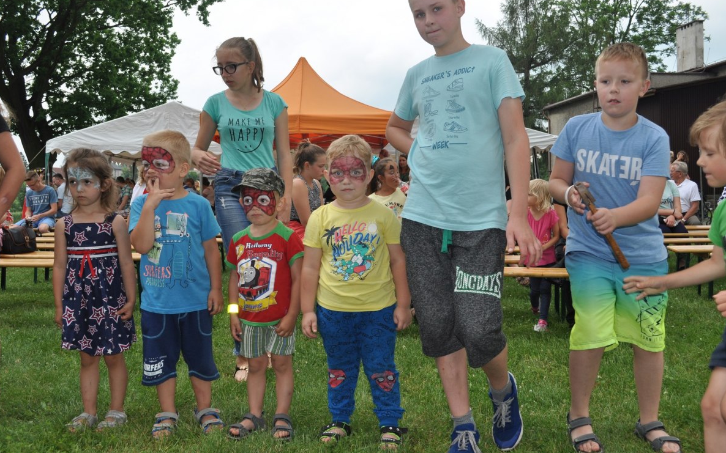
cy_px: 215
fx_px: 673
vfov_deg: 37.3
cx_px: 361
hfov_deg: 56.7
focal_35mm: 34
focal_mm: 22
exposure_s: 1/200
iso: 200
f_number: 7.1
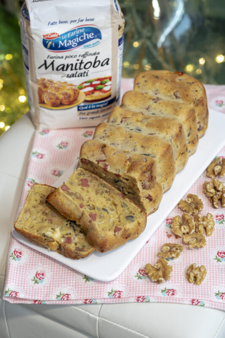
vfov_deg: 27.0
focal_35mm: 75
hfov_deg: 18.2
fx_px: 703
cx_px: 112
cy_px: 169
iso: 100
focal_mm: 50
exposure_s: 1/4
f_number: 4.5
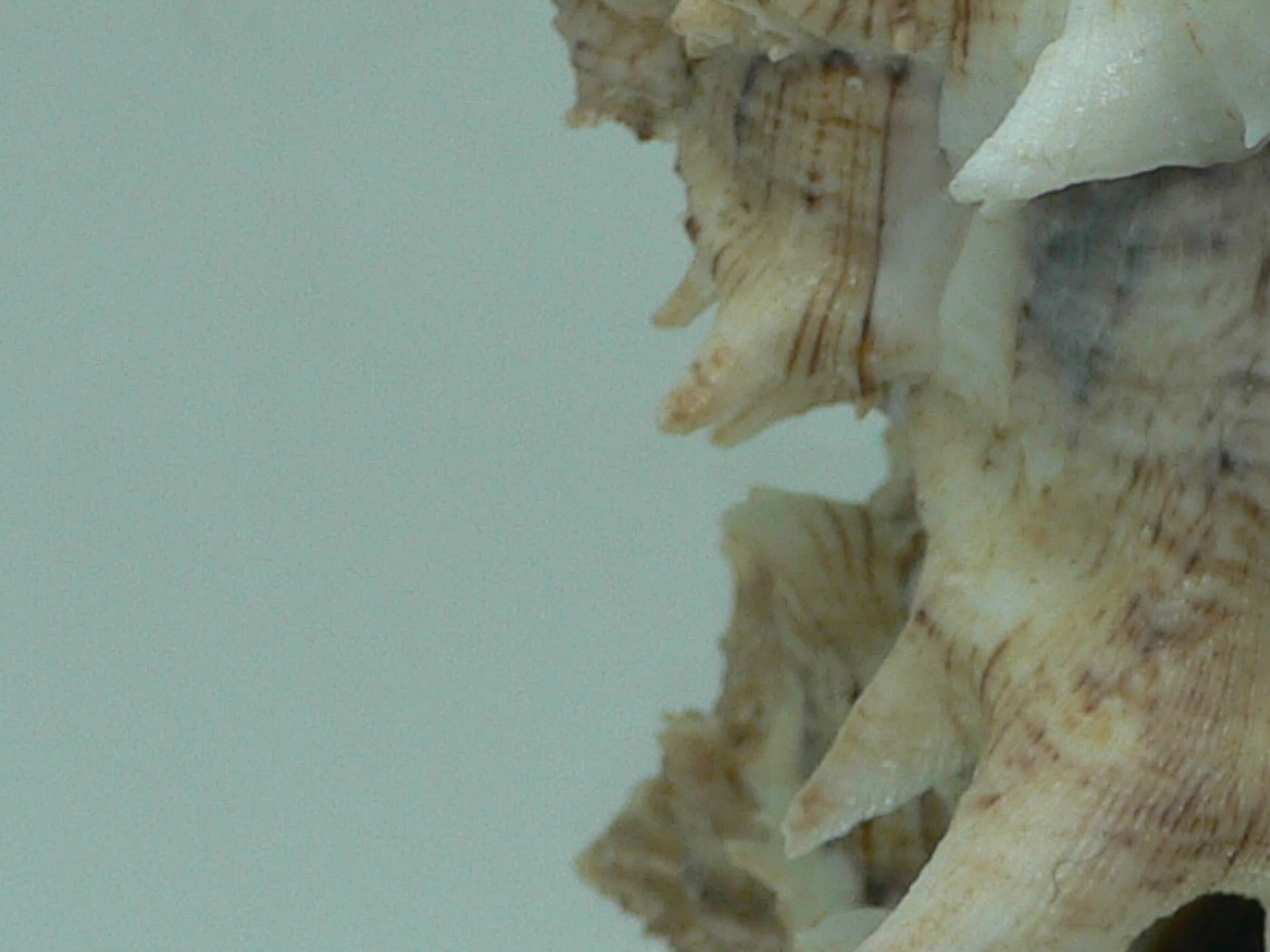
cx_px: 1426
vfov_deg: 14.4
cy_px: 117
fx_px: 3742
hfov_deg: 18.5
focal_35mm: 102
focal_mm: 4.6
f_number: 2.8
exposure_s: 1/60
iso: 80
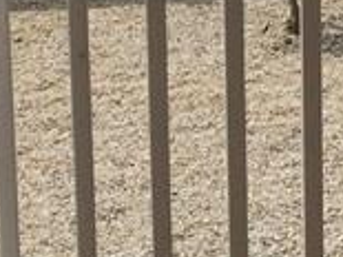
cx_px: 283
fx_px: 1901
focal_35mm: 192
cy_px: -244
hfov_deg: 10.3
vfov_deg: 7.4
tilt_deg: -14.4
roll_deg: +0.9
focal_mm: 4.15
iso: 32
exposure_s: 1/4115
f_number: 2.2
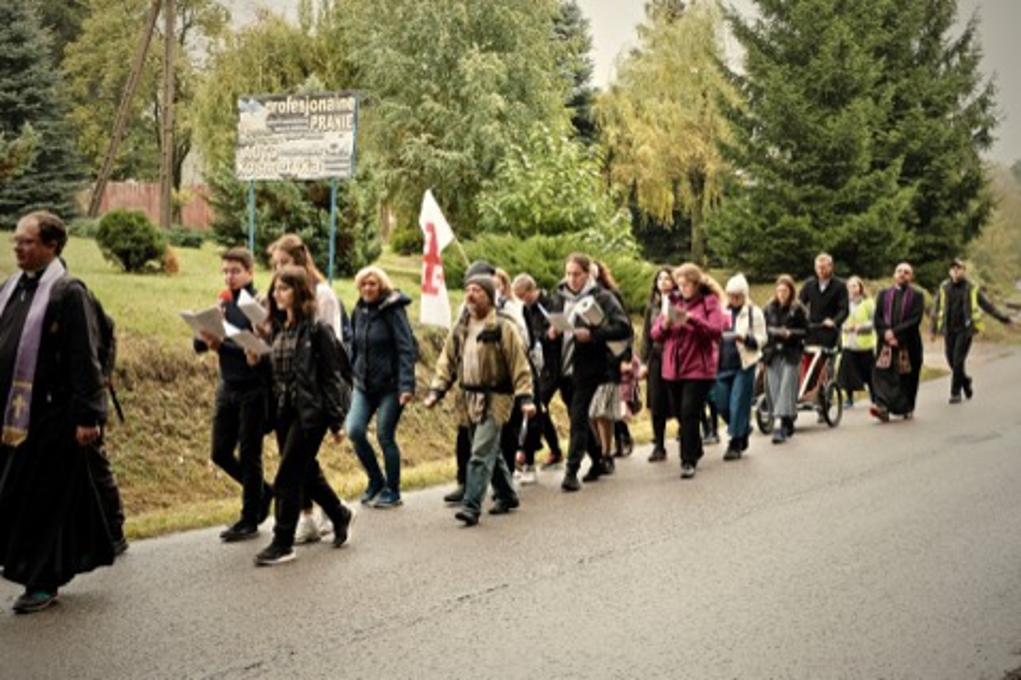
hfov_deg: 38.9
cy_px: 340
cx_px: 510
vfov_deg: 26.5
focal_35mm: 51
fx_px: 1446
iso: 400
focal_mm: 34.3
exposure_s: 1/420
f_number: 3.6
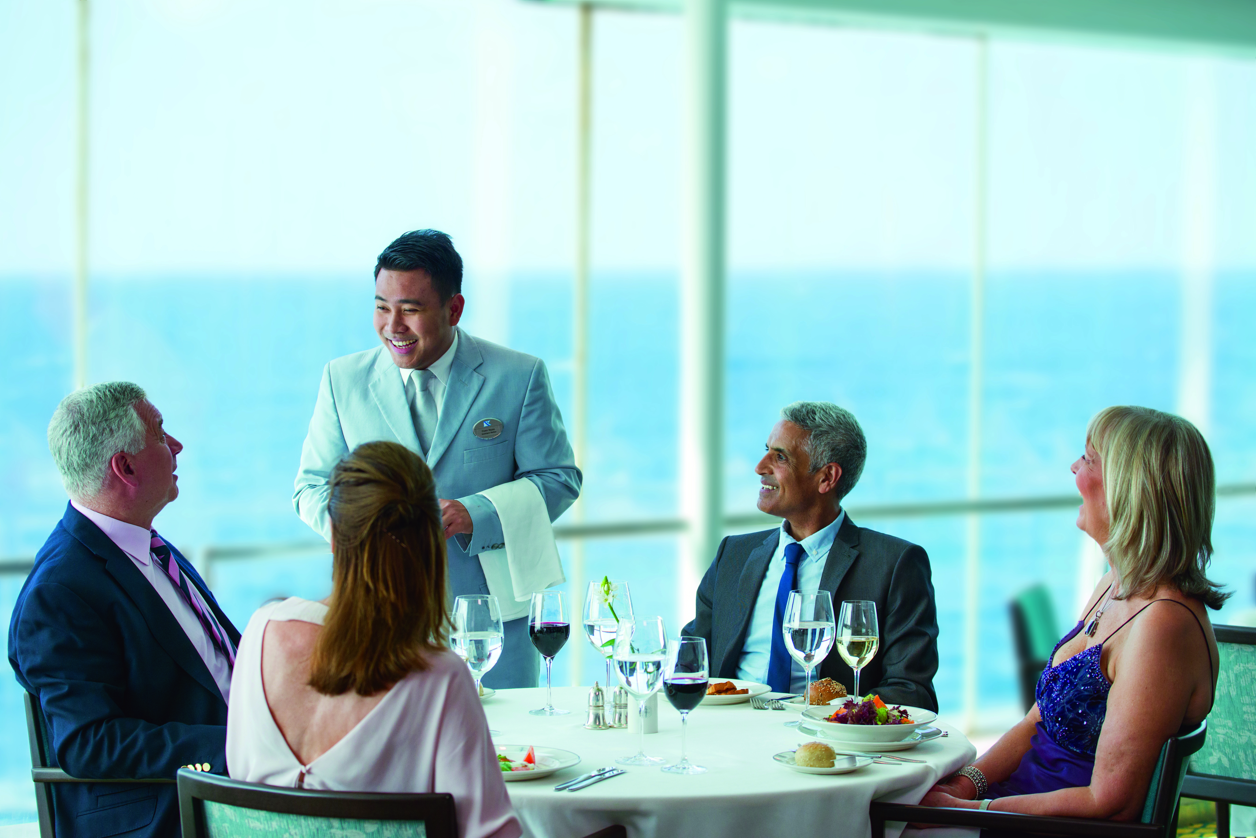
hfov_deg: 24.8
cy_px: 419
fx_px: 2862
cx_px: 628
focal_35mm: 82
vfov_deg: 16.7
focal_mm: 82
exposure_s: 1/500
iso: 800
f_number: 5
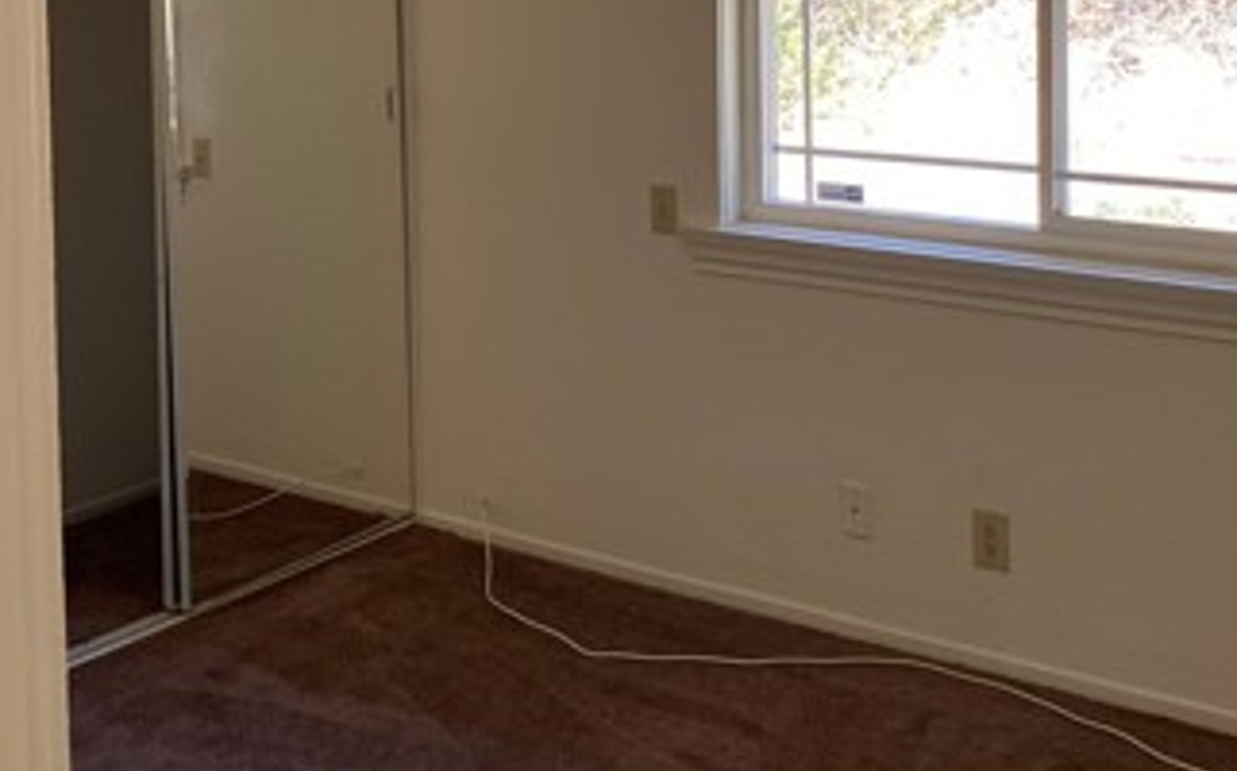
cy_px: 15
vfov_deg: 22.7
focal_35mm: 55
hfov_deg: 36.9
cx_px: 582
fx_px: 1853
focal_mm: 4.25
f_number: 1.8
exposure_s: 1/121
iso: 100
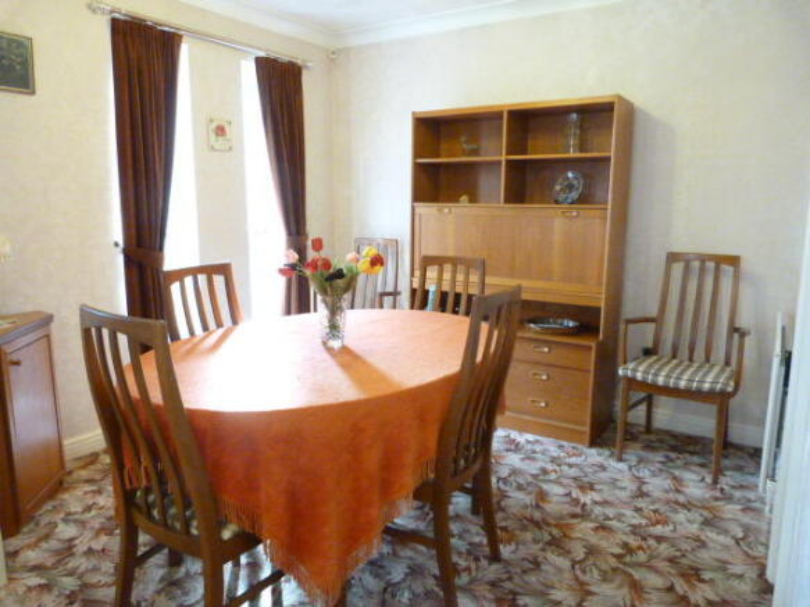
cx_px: 405
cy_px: 304
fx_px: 585
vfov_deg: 54.9
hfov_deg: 69.4
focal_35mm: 25
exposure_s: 1/50
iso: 800
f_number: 2.8
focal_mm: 4.5
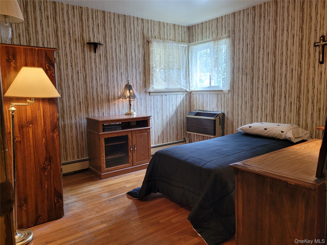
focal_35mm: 26
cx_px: 164
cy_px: 122
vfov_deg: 53.1
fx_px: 246
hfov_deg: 67.3
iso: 250
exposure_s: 1/60
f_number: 1.8
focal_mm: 5.4
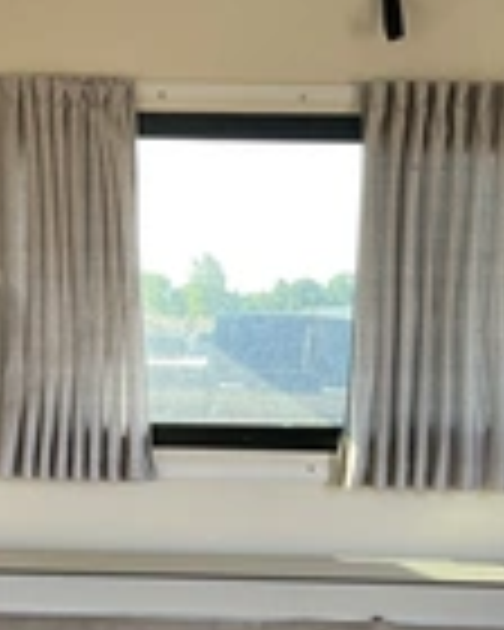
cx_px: 405
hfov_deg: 18.8
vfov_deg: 23.1
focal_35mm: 81
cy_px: 526
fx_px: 1510
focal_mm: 3
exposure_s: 1/88
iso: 64
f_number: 1.8
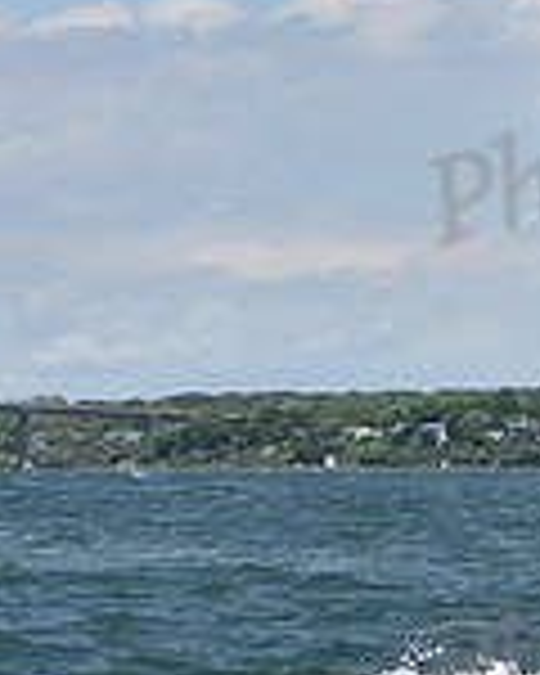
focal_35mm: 254
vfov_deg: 7.6
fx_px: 5074
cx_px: 1300
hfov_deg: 5.9
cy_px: 299
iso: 250
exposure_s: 1/1250
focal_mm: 70
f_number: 7.1
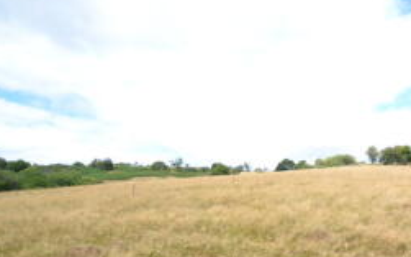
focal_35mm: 29
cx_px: 329
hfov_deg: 59.5
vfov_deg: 40.5
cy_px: 222
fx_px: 325
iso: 200
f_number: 3.5
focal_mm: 10
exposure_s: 1/1000
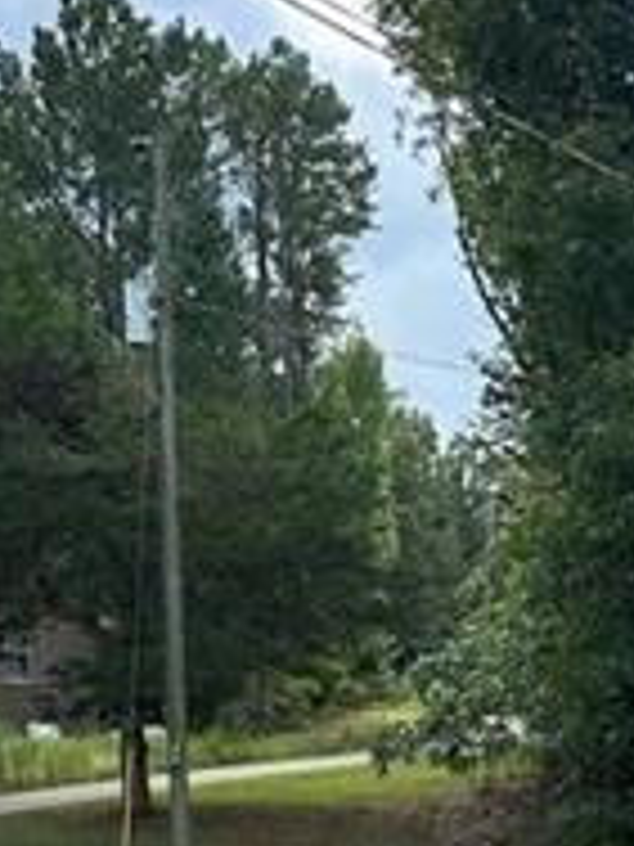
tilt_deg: -2.3
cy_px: 1102
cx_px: 634
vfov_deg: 18.6
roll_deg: +0.7
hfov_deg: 14.8
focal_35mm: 98
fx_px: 2393
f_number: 1.78
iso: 80
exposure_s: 1/1433
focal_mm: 6.86
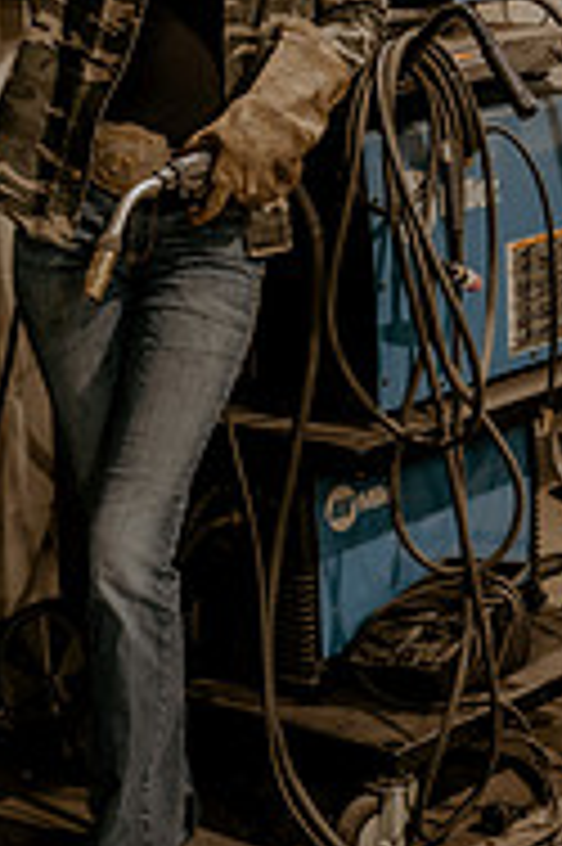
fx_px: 2533
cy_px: 32
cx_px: 254
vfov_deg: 18.5
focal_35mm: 108
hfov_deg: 12.7
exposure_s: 1/125
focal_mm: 45
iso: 800
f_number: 2.8
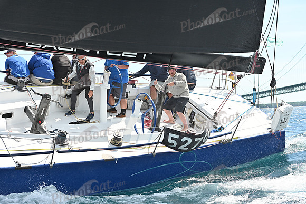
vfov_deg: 19.5
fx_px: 595
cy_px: 102
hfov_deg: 28.8
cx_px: 153
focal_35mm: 70
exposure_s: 1/1250
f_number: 5
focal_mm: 70
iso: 320
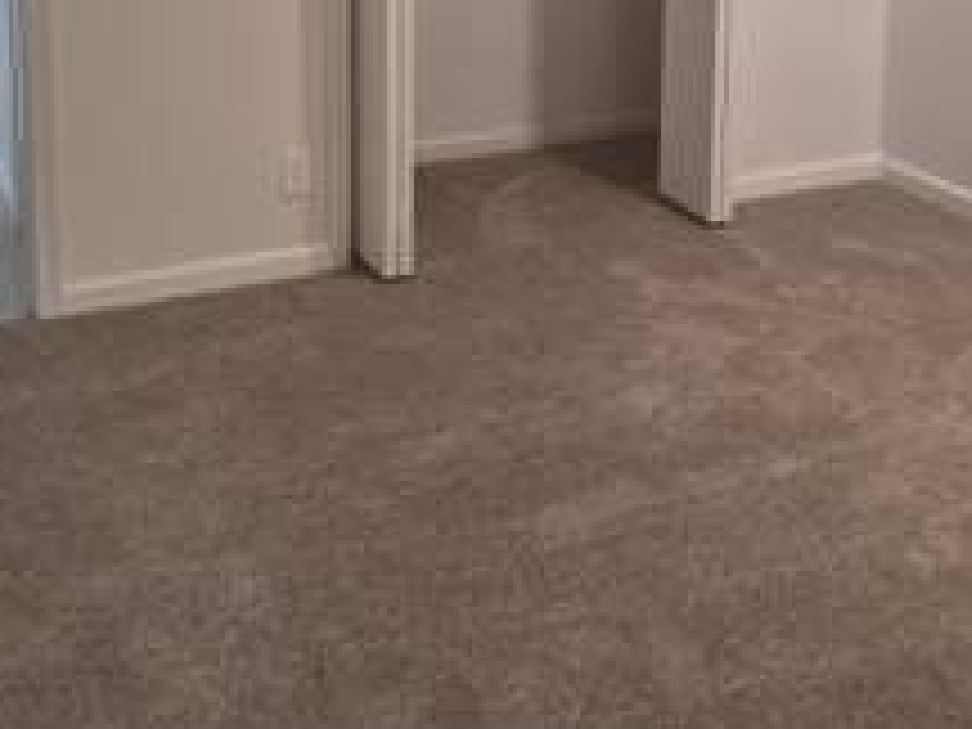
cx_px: 508
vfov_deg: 26.4
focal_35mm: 51
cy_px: -61
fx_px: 1432
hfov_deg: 37.5
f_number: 1.8
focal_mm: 5.4
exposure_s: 1/120
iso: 250
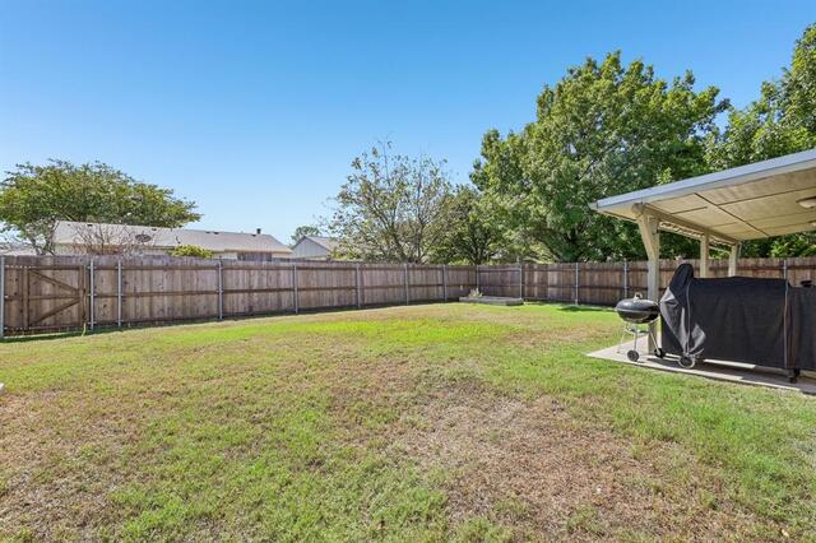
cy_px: 272
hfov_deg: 96.8
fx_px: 362
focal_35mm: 16
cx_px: 408
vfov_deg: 73.7
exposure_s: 1/1000
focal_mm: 16
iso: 400
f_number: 8
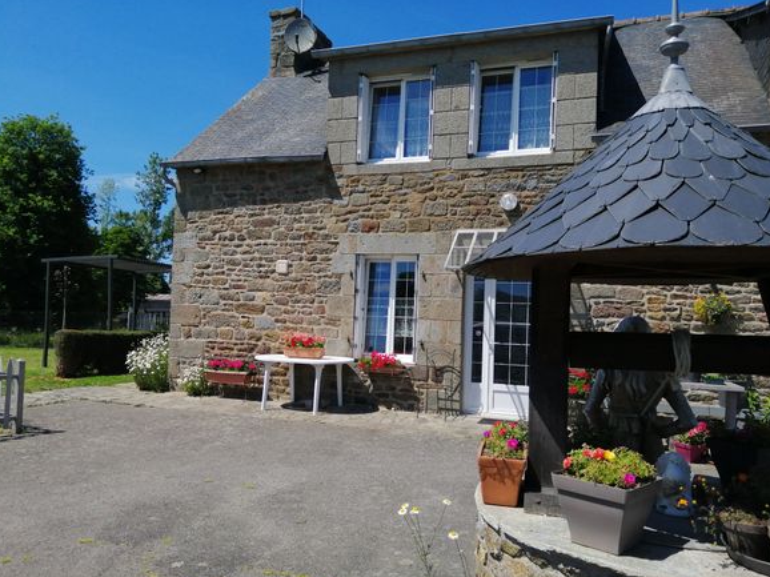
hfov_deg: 65.3
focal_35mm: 27
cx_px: 385
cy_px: 292
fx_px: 600
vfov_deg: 51.3
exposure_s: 1/2882
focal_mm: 3.6
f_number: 1.8
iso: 50
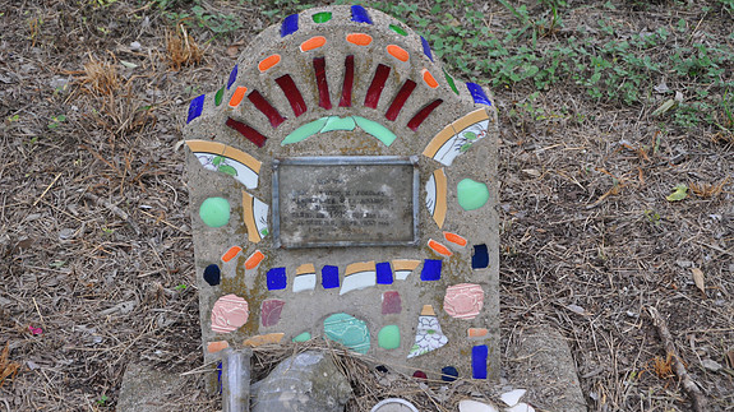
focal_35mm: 76
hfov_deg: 27.9
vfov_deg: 15.9
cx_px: 365
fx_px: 1479
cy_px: 183
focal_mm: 48
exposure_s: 1/60
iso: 500
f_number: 4.8
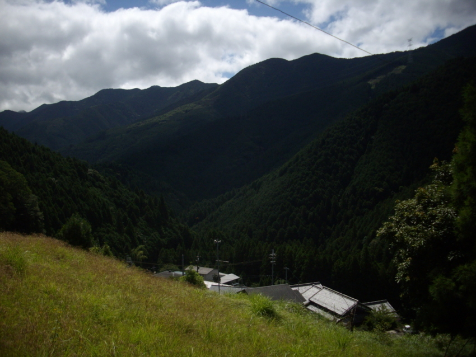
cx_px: 238
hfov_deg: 50.1
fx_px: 509
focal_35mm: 37
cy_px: 178
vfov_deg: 38.7
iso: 80
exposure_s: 1/640
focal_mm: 6.2
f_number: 5.6
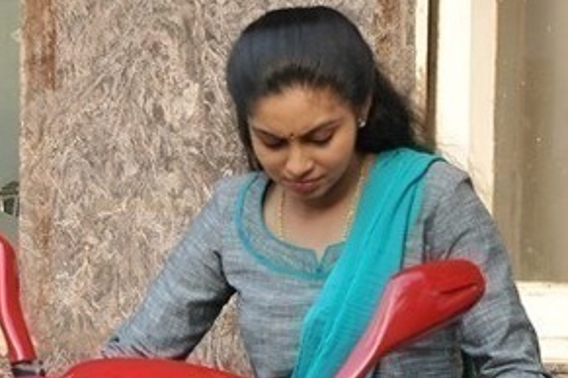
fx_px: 3897
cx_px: -182
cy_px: 386
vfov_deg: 5.5
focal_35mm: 247
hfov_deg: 8.2
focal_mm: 48
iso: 200
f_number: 5.6
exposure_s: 1/125
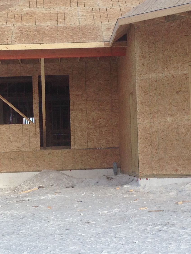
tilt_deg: -4.0
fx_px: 706
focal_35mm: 96
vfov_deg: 20.4
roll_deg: +1.6
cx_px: 112
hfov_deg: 15.4
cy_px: 167
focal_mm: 4.12
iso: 50
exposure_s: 1/1550
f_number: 2.4
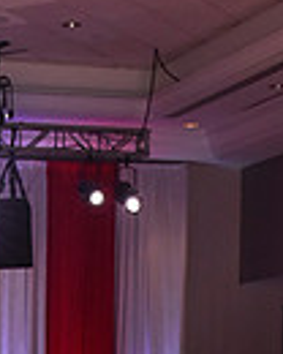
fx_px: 1665
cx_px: -56
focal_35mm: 159
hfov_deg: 9.6
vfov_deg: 11.5
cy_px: 577
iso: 2500
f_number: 7.1
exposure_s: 1/320
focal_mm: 38
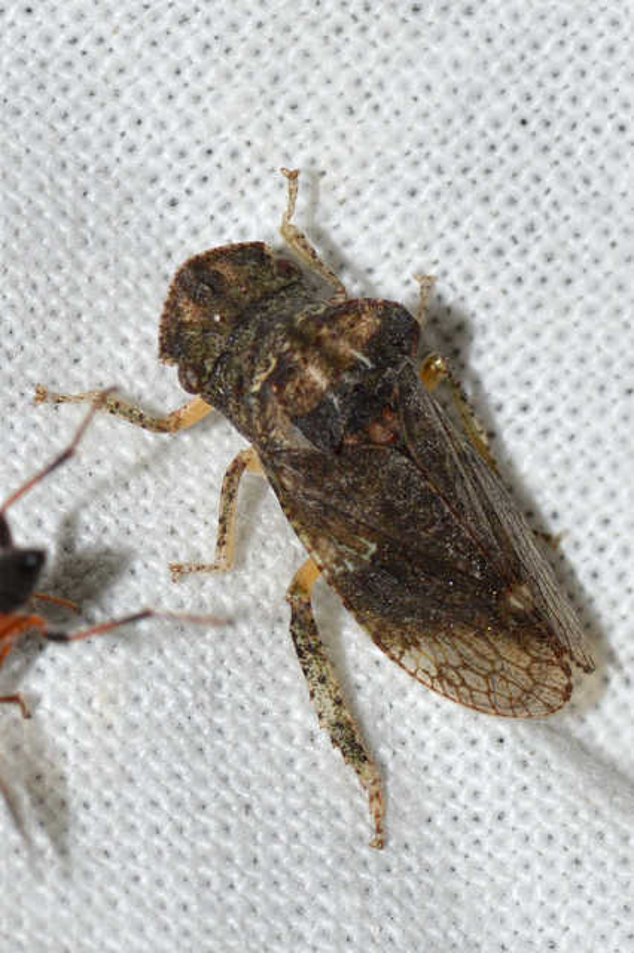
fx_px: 3966
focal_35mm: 150
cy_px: 476
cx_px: 317
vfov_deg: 13.7
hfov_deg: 9.1
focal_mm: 100
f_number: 20
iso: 100
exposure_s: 1/200
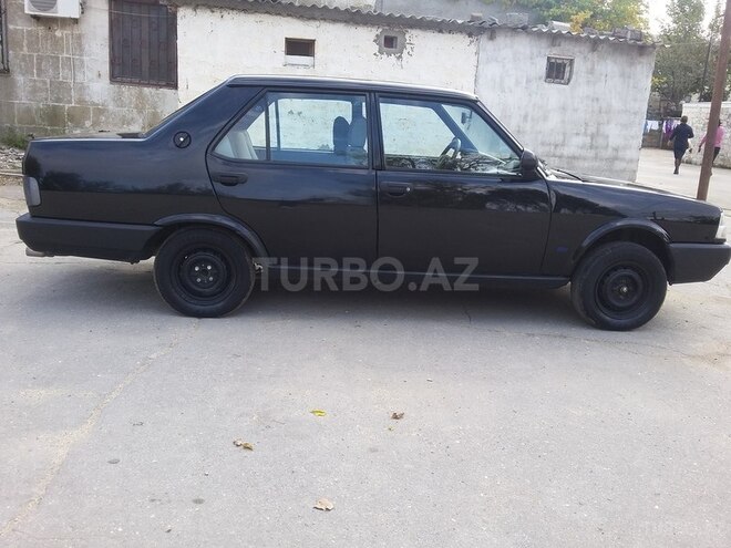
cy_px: 274
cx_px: 366
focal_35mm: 31
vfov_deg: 45.4
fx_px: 655
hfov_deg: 58.4
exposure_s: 1/184
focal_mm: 3.3
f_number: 2.2
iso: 50
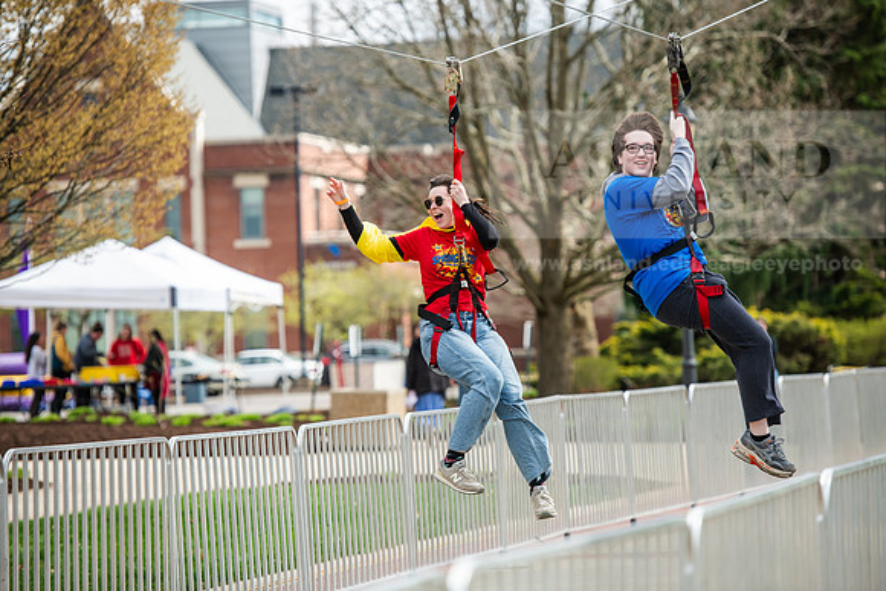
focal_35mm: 170
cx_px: 443
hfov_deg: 12.1
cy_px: 296
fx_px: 4185
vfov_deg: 8.1
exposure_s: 1/1000
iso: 200
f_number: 3.5
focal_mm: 170
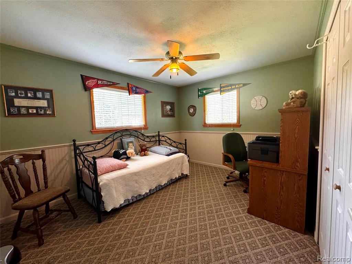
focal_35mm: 14
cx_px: 176
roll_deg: +2.2
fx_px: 142
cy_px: 132
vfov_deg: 85.7
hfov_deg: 102.1
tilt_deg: -5.2
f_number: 2.2
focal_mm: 2.22
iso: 320
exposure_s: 1/60
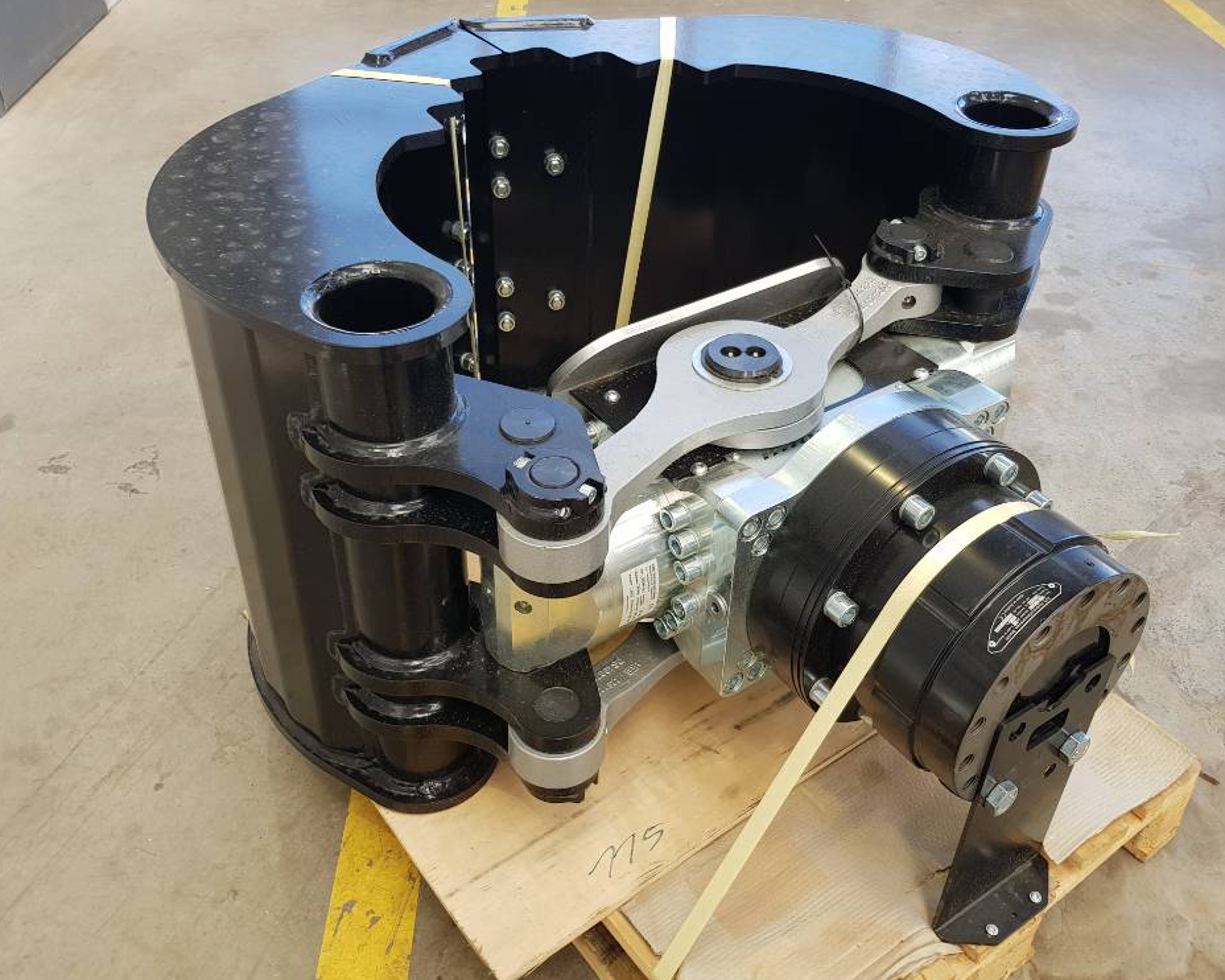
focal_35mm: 28
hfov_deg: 62.1
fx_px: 1015
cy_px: 479
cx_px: 660
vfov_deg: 51.5
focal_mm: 4.2
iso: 40
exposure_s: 1/182
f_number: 1.7
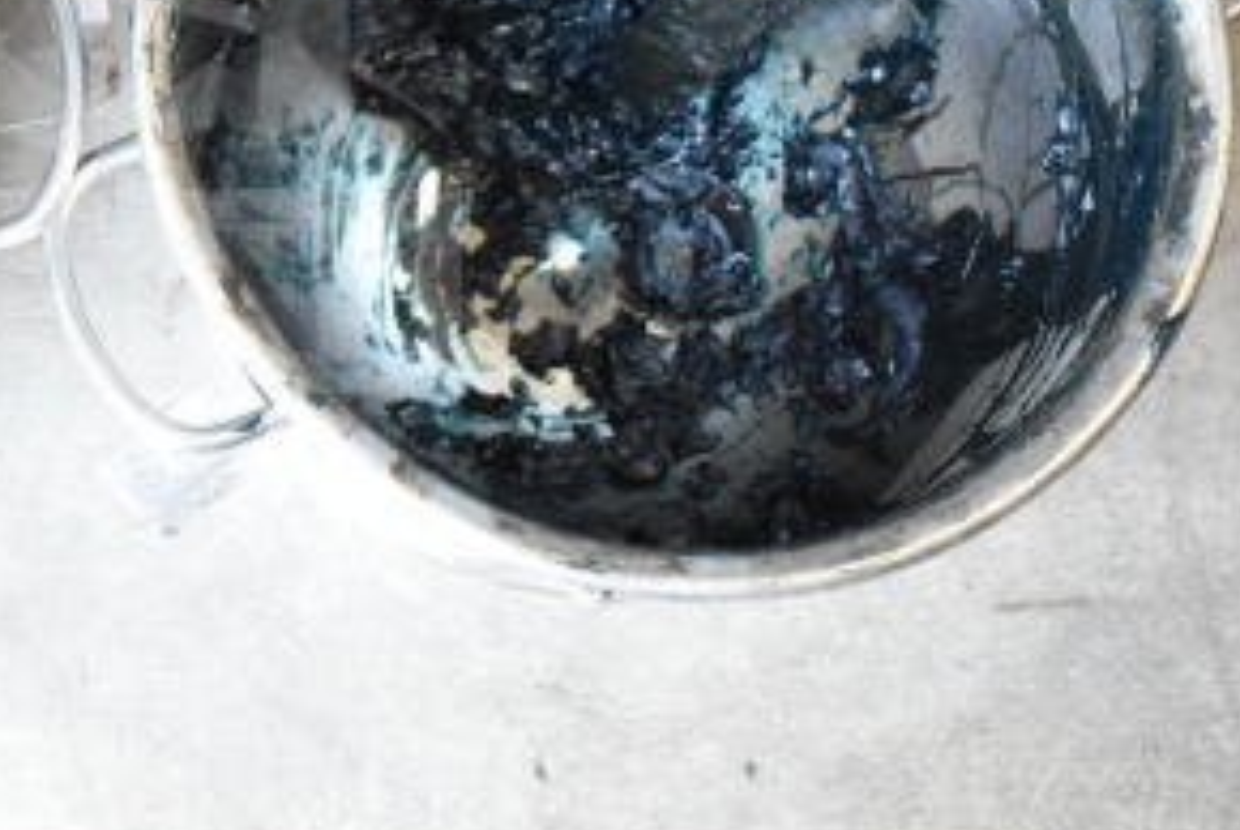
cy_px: 53
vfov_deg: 16.4
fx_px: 2827
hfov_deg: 23.6
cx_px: -21
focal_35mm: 82
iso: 1600
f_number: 4
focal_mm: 26
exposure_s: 1/60
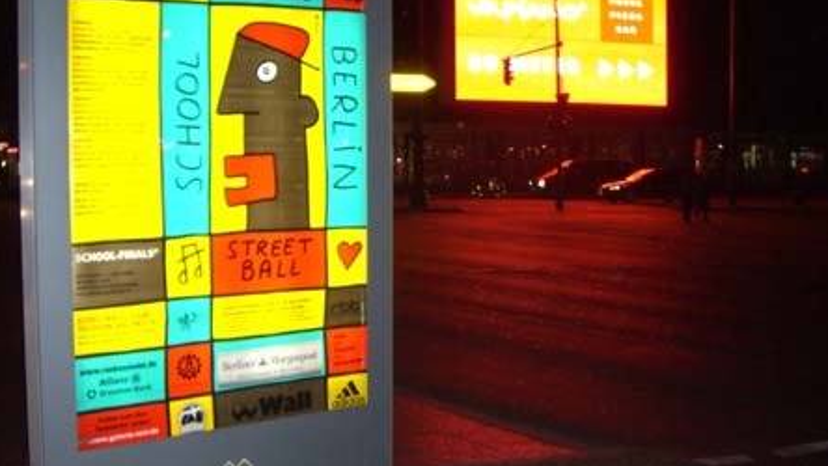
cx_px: 410
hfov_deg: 48.3
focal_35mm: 42
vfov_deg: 28.4
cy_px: 222
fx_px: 922
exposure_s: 1/60
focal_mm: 6.2
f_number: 2.7
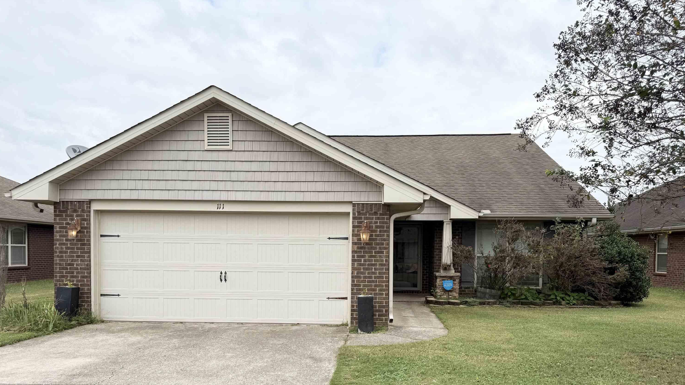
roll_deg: -0.1
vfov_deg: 42.2
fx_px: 490
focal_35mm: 27
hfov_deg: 69.9
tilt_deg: -1.6
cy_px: 263
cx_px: 344
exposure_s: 1/3425
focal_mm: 6.76
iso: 80
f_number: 1.78
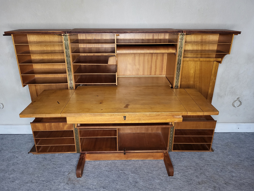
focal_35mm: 26
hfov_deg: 67.3
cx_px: 127
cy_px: 96
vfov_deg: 53.1
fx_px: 191
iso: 250
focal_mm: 5.4
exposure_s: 1/45
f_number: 1.8
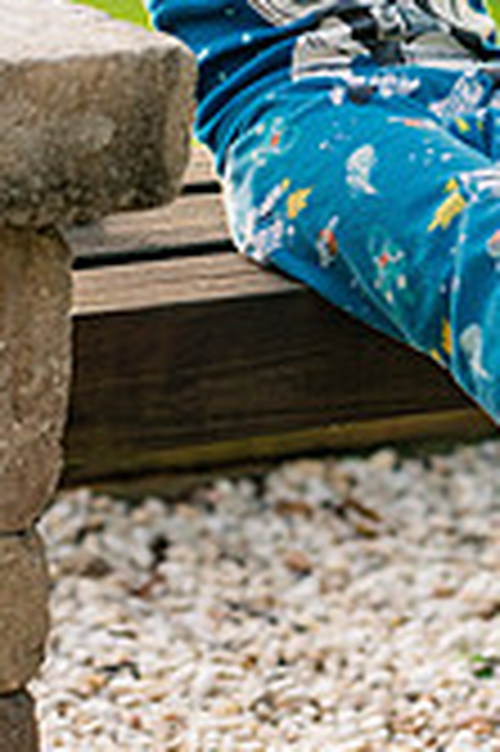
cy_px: -63
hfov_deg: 6.0
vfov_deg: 8.9
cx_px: 455
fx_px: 4780
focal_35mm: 229
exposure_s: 1/320
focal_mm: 85
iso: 1000
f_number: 3.5
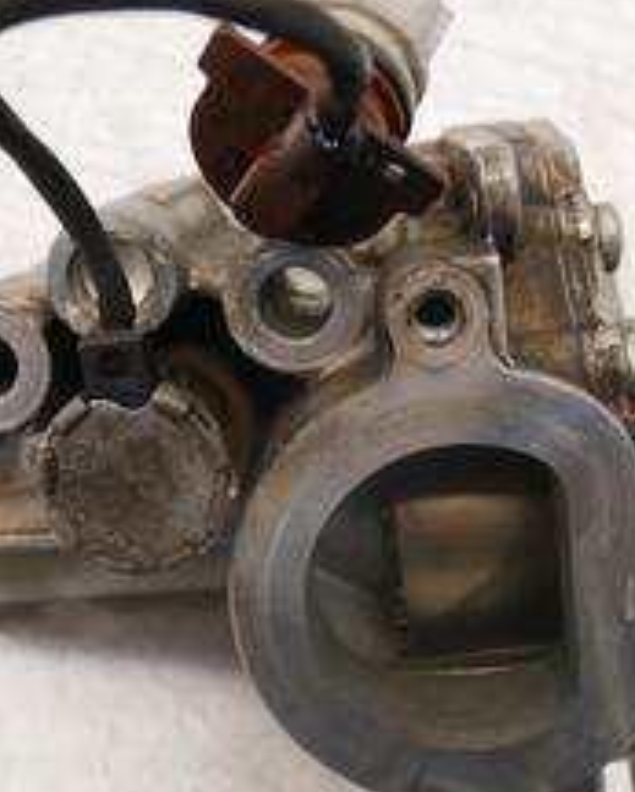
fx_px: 1221
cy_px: 455
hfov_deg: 29.1
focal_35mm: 52
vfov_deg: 35.9
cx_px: 349
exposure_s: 1/60
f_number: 3.5
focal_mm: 12
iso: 400
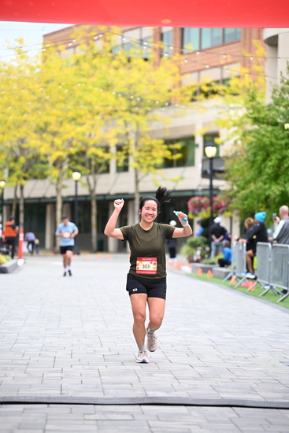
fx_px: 1444
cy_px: 216
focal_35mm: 120
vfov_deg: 17.1
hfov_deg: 11.4
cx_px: 144
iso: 640
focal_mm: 120
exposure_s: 1/1600
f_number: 2.8
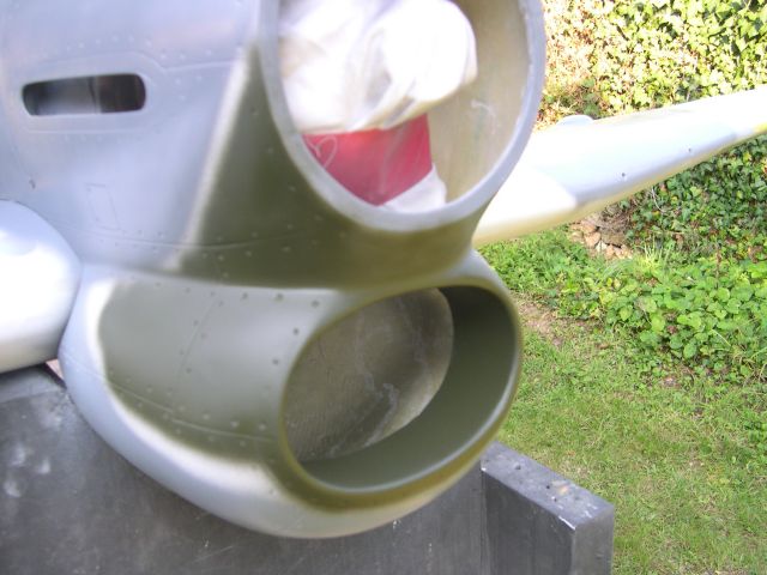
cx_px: 384
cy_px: 288
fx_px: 842
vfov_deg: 37.7
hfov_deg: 49.0
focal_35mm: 38
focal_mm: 8
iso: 100
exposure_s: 1/81.1
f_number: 2.8
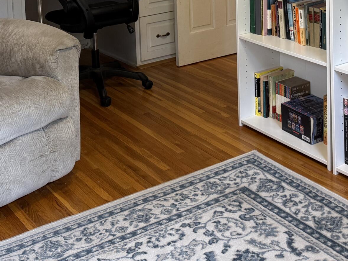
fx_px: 613
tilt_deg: -4.9
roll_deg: +2.1
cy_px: -54
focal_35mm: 61
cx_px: 164
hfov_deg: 31.7
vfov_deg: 22.2
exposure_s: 1/60
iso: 160
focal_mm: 6.76
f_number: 1.78
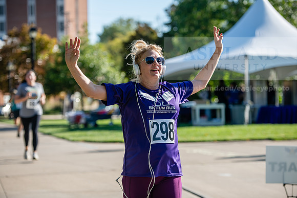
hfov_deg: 20.0
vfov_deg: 13.4
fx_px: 842
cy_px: 99
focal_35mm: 102
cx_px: 148
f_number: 3.2
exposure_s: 1/1000
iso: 125
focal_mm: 102
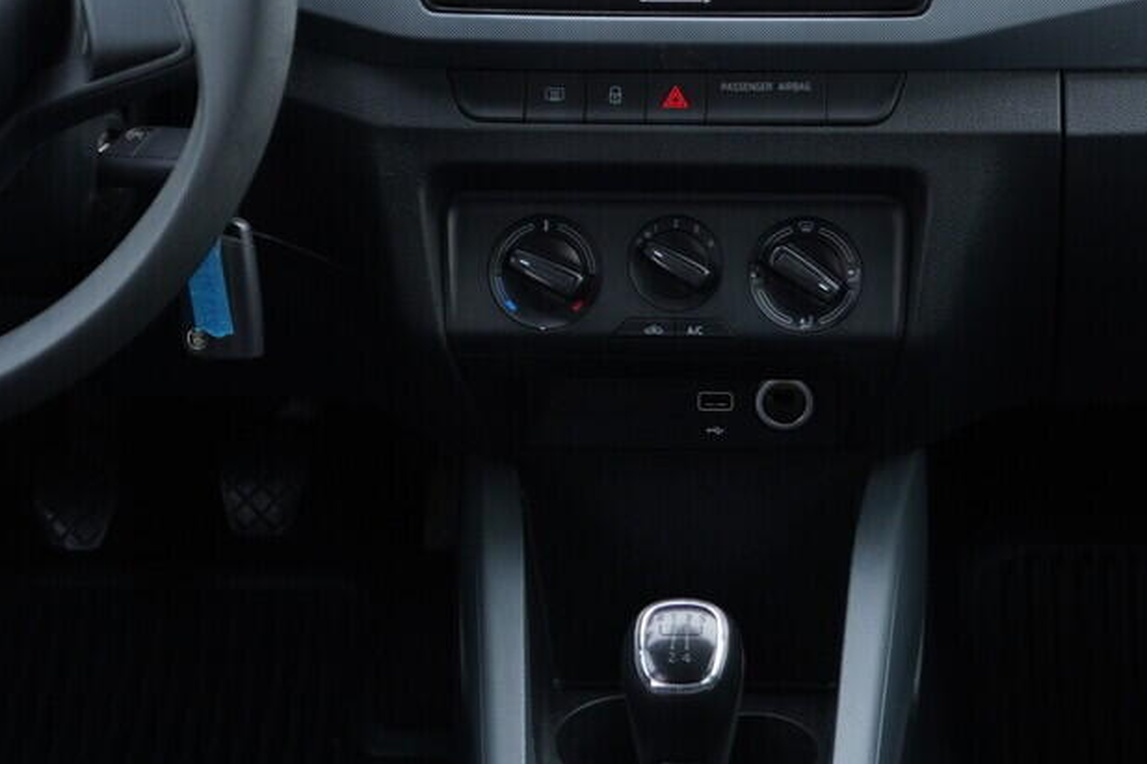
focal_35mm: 84
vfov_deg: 15.8
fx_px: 2675
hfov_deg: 24.2
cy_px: -65
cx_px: 639
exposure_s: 1/40
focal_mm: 24
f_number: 2.8
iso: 200
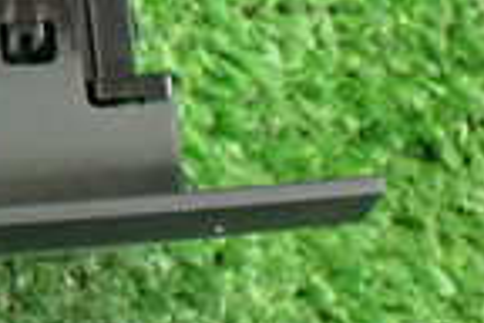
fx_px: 1748
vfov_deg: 10.4
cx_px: -380
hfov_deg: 14.0
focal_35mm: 130
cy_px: -54
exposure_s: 1/40
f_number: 2.3
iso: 800
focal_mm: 5.4
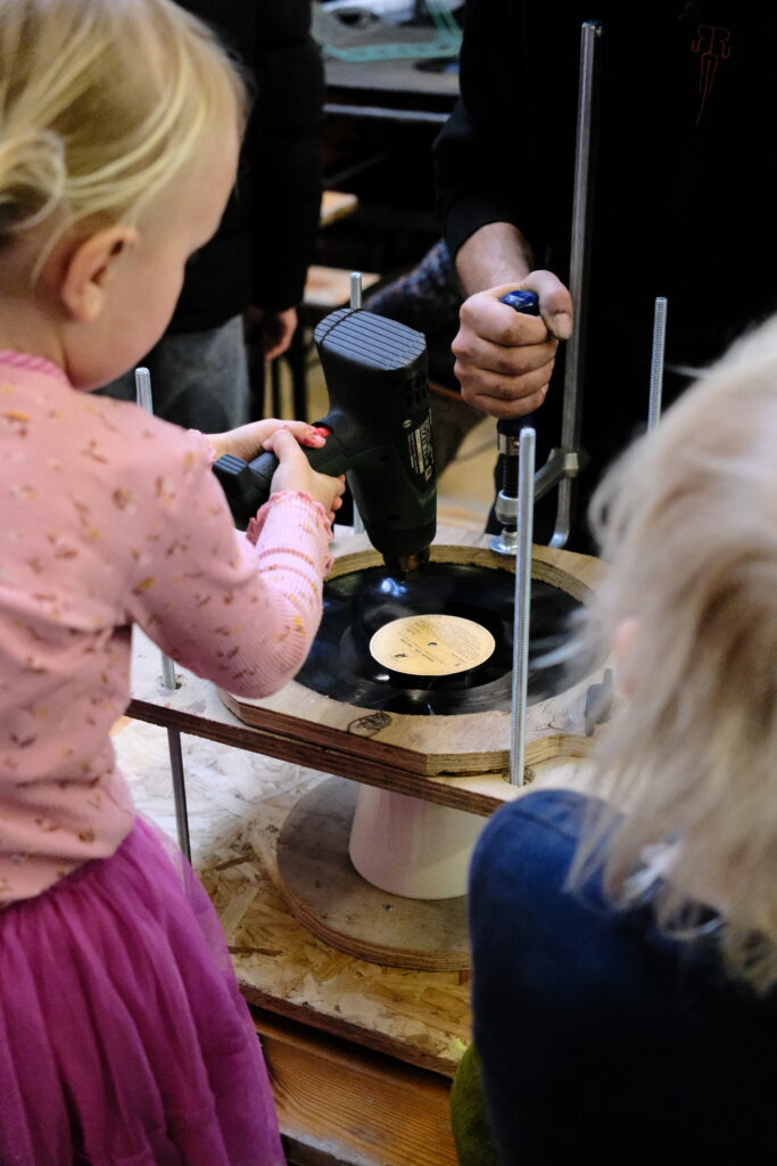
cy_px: 583
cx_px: 388
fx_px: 1489
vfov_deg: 42.7
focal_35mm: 46
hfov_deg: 29.3
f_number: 2.8
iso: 12800
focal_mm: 30.9
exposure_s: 1/900
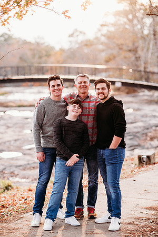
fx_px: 560
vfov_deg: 23.9
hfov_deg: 16.1
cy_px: 118
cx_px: 79
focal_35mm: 85
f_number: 2.2
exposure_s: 1/400
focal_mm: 85
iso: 320
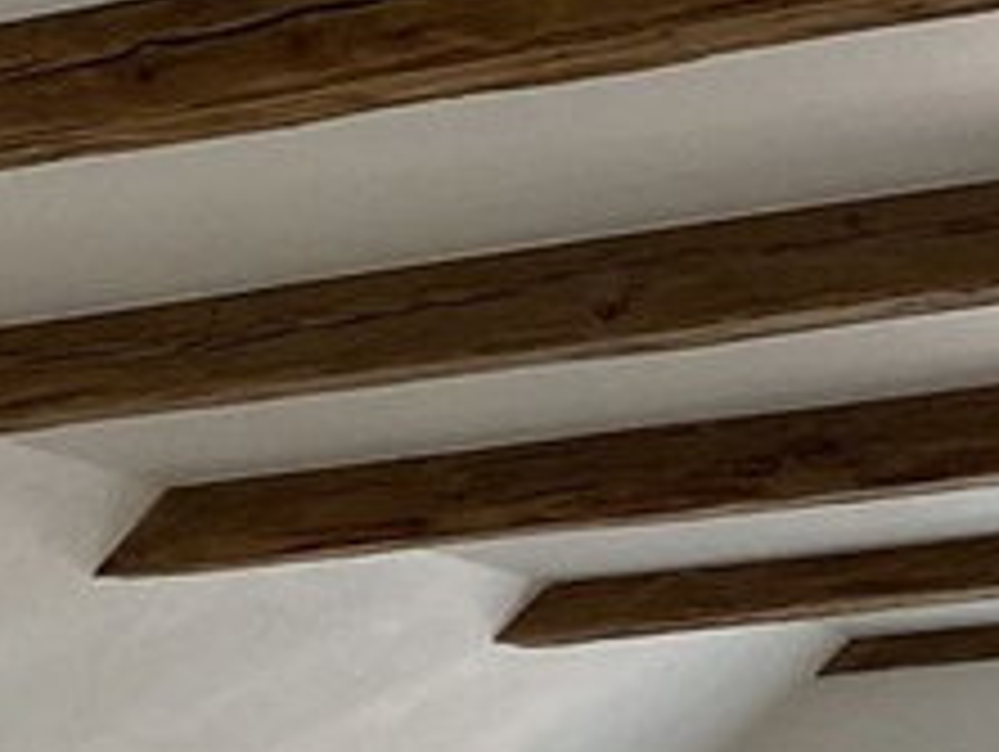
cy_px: 1391
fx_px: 5403
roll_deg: +0.6
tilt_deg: +0.4
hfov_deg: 9.5
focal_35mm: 187
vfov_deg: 7.7
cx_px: -1336
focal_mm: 4.25
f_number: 1.8
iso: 125
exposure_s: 1/100
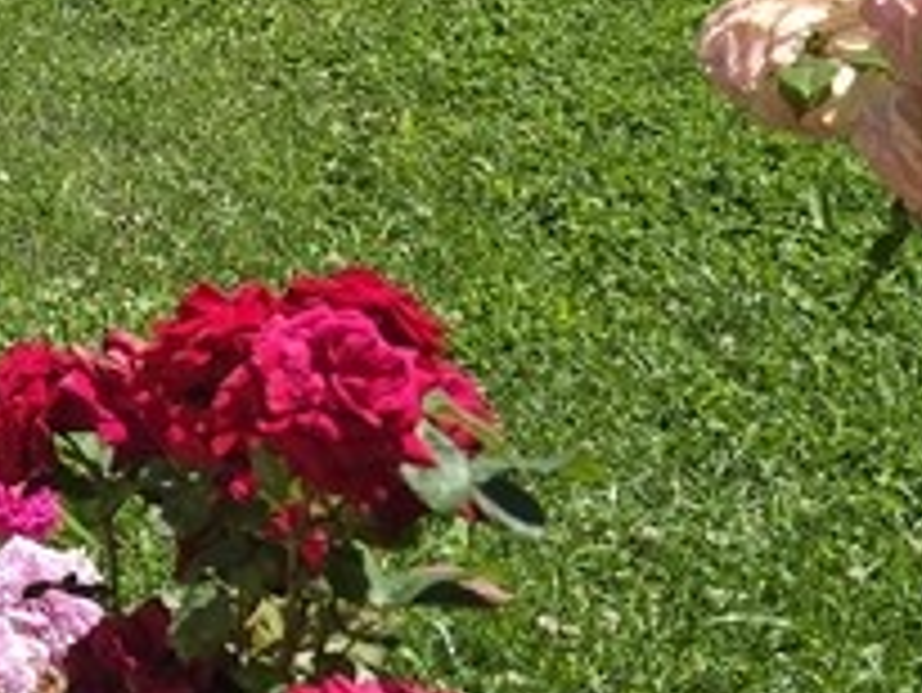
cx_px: -1034
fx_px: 3065
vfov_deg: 12.1
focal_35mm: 115
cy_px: -423
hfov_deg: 13.9
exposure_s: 1/641
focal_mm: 6.3
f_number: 1.7
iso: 12
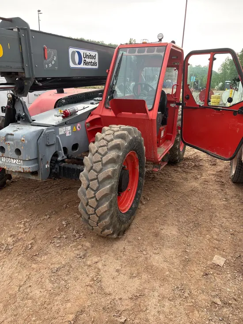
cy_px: 162
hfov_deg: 53.1
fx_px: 243
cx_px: 122
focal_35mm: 26
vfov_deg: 67.3
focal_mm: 5.96
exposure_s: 1/121
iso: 32
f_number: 1.6
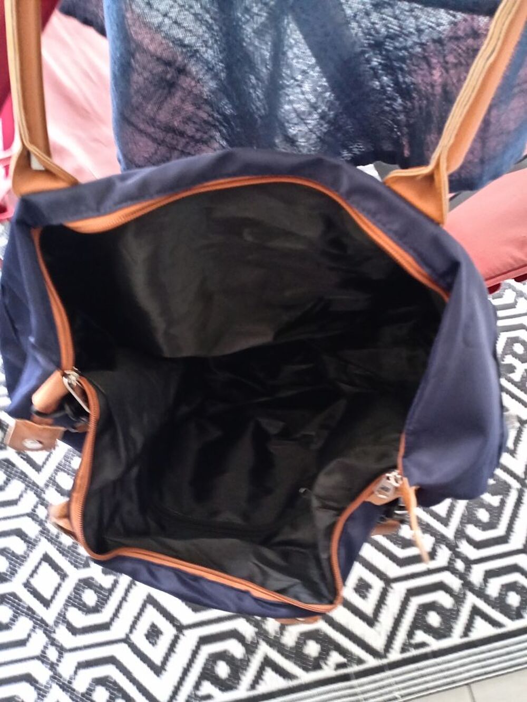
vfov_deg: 65.3
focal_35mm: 27
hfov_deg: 51.4
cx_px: 264
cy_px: 351
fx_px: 548
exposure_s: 1/16.7
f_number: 1.8
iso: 1975
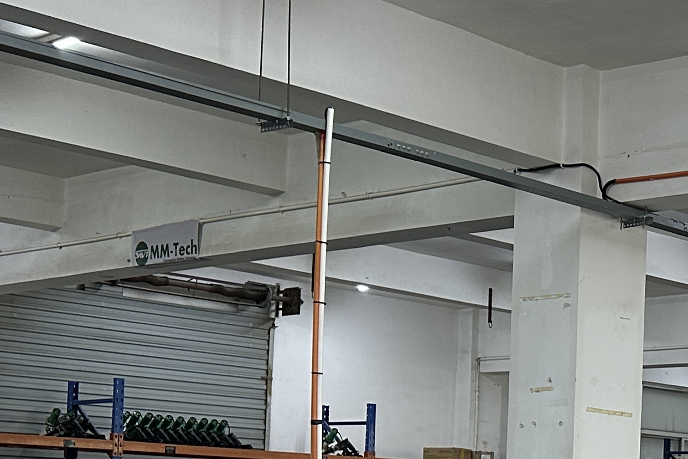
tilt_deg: +1.9
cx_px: 817
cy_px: 456
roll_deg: -1.8
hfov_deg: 23.1
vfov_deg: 16.5
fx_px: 1547
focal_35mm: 81
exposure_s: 1/121
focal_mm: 6.86
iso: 200
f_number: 1.78
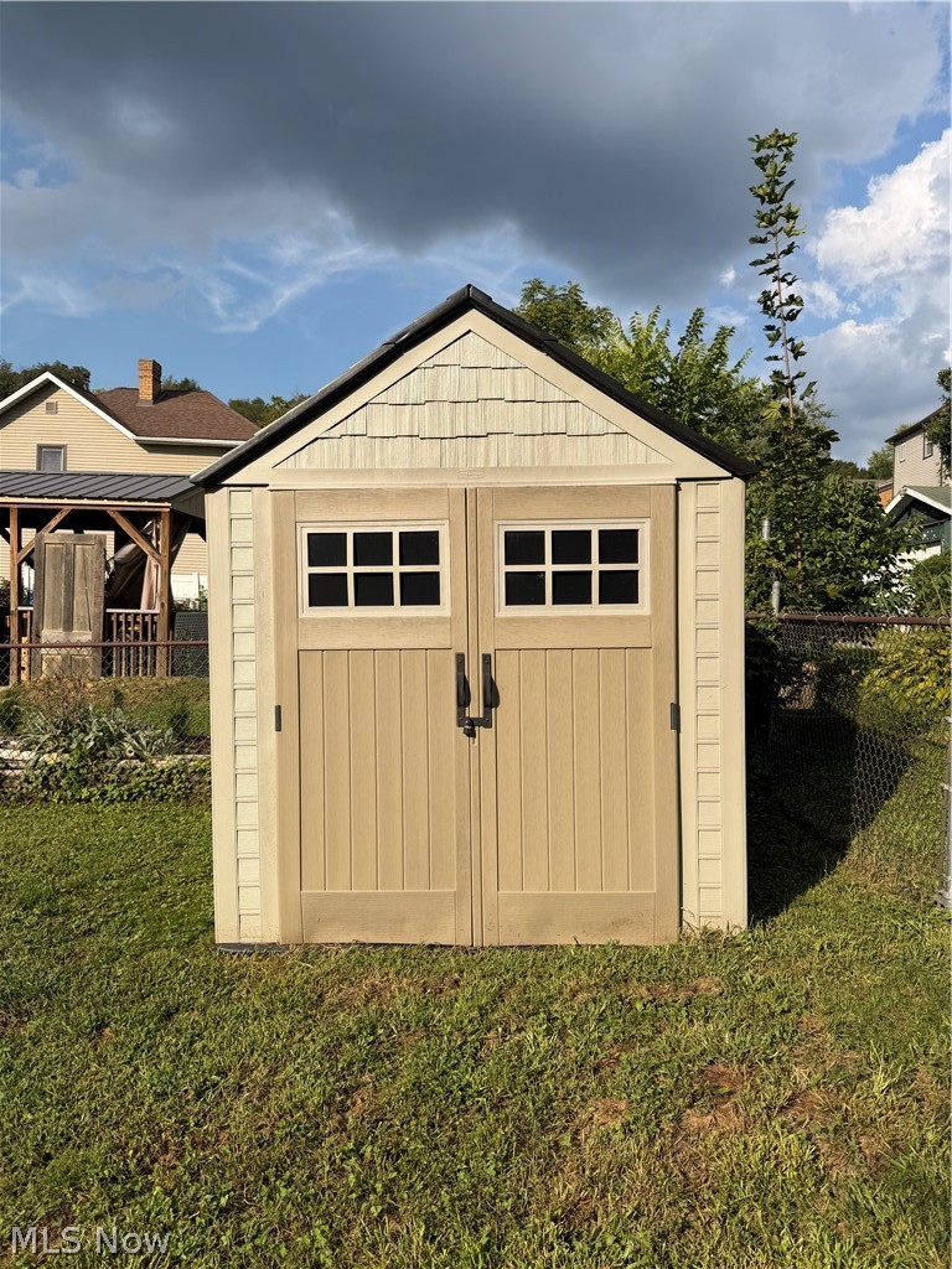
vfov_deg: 71.6
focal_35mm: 24
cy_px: 634
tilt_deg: -1.1
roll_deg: -1.8
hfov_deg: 56.8
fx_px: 880
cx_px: 476
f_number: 1.78
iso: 80
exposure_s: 1/4975
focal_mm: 6.76
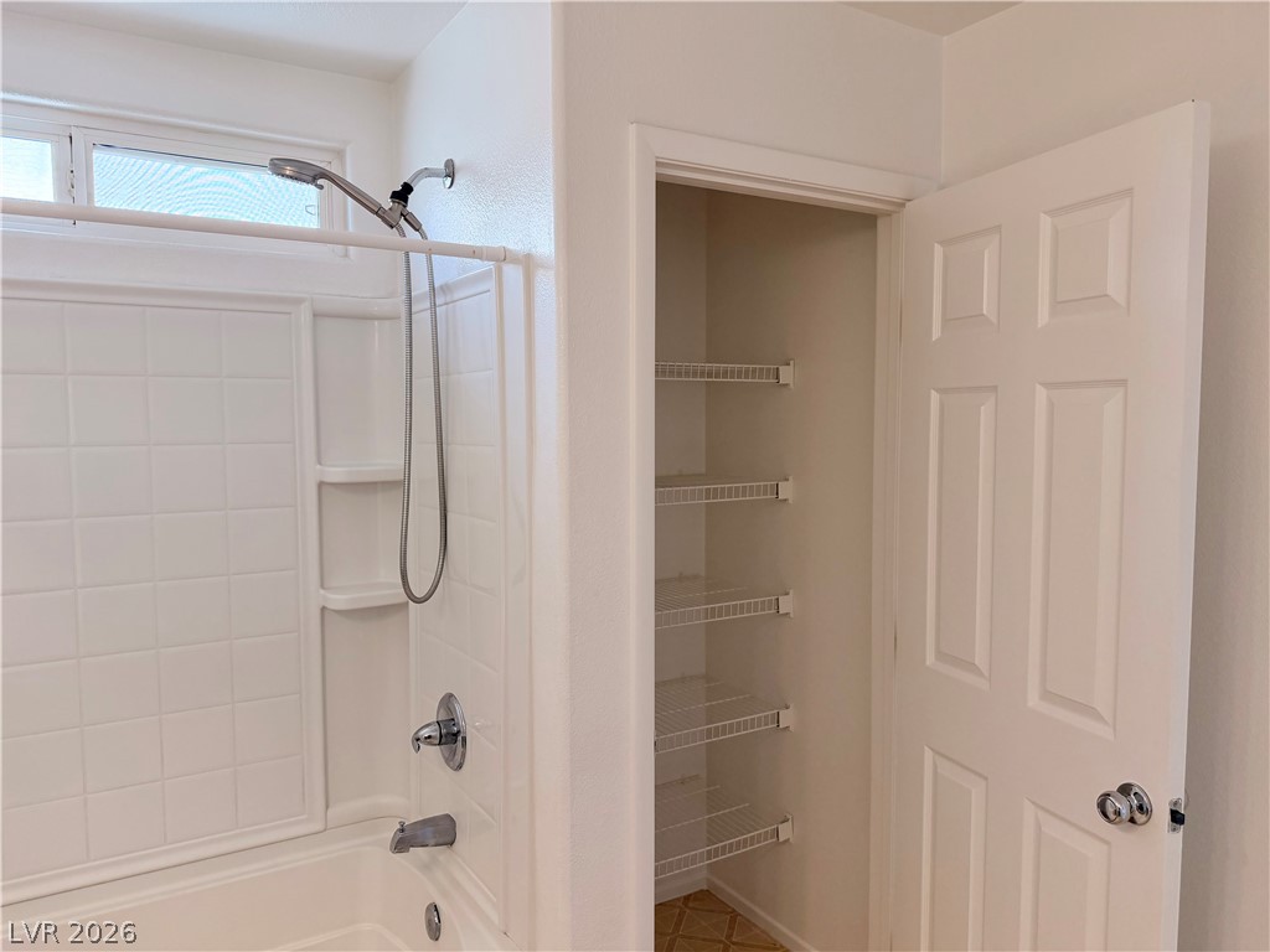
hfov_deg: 71.6
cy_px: 476
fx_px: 881
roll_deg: -0.8
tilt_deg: -2.6
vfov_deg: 56.8
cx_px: 635
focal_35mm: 24
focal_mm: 6.76
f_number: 1.78
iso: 200
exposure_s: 1/219
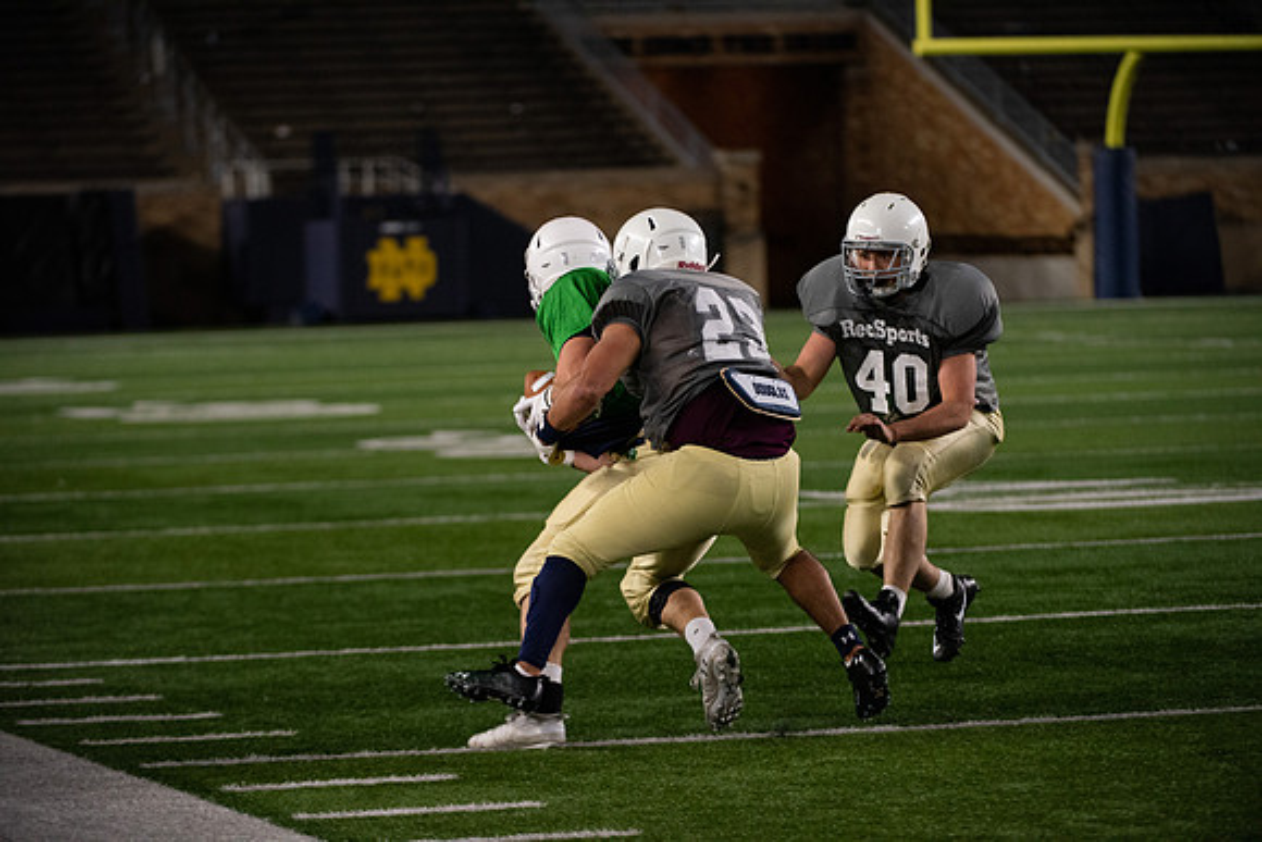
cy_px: 421
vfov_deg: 6.9
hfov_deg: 10.3
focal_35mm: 200
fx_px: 7012
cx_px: 631
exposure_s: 1/500
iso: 3200
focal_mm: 200
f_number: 4
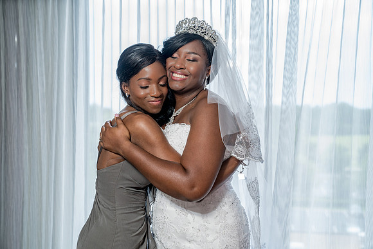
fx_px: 570
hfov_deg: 36.2
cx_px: 186
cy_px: 124
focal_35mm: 55
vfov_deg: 24.6
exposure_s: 1/200
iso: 640
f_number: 4
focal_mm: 55
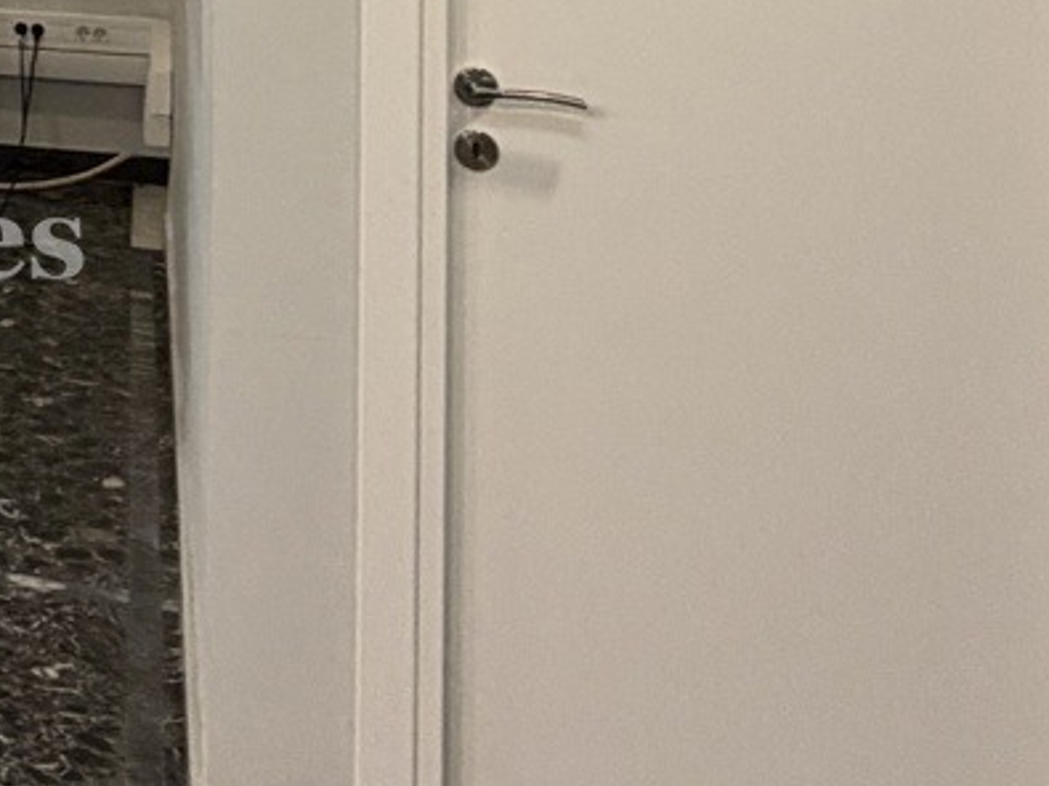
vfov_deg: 19.3
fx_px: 2060
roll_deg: -0.3
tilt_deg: -0.5
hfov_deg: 22.5
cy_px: -337
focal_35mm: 68
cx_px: -590
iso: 200
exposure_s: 1/50
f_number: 2.2
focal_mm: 2.22
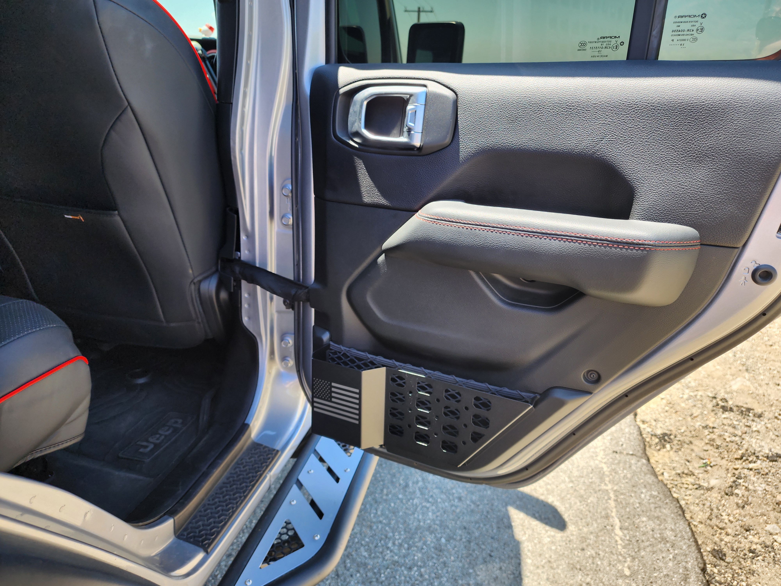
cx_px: 390
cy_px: 293
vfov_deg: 58.9
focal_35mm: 23
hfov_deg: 73.9
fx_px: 519
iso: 25
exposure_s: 1/180
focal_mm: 6.4
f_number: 1.8
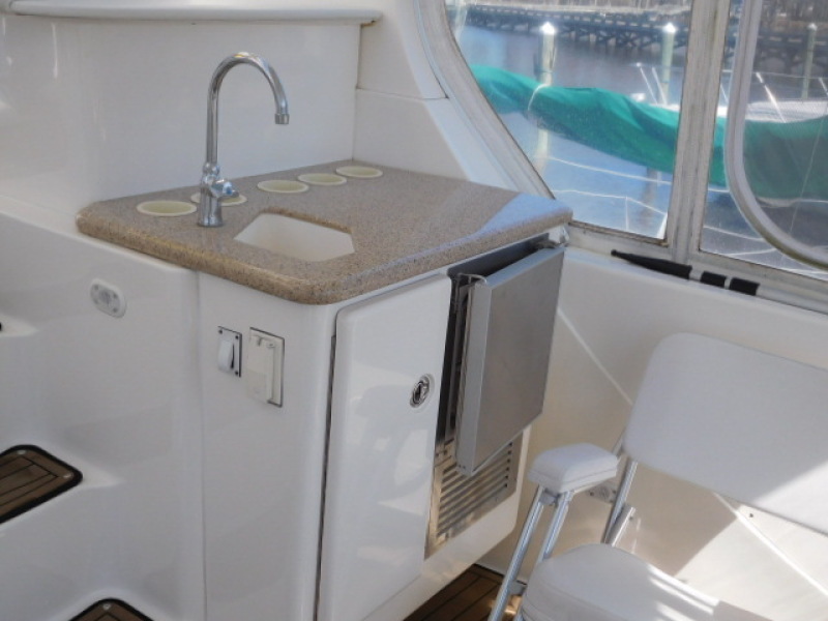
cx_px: 414
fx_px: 957
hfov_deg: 46.8
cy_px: 310
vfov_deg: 36.0
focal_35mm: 40
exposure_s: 1/640
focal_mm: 7.1
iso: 125
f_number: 3.9
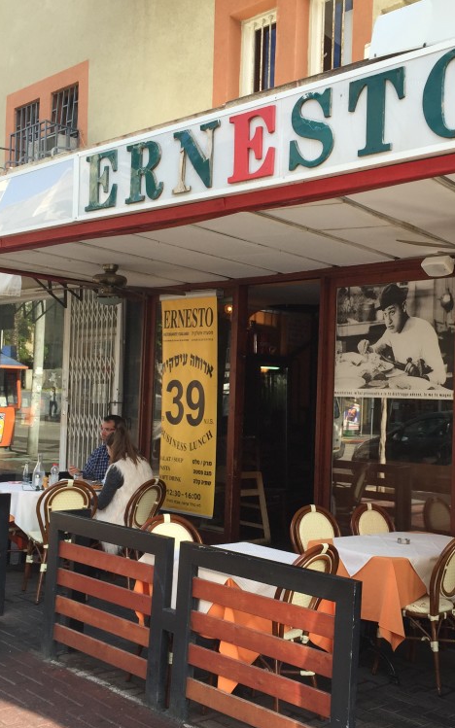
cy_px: 372
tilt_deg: +2.5
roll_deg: -2.9
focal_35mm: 42
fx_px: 833
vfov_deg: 47.2
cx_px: 317
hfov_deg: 30.2
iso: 32
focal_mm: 4.15
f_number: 2.2
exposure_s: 1/460
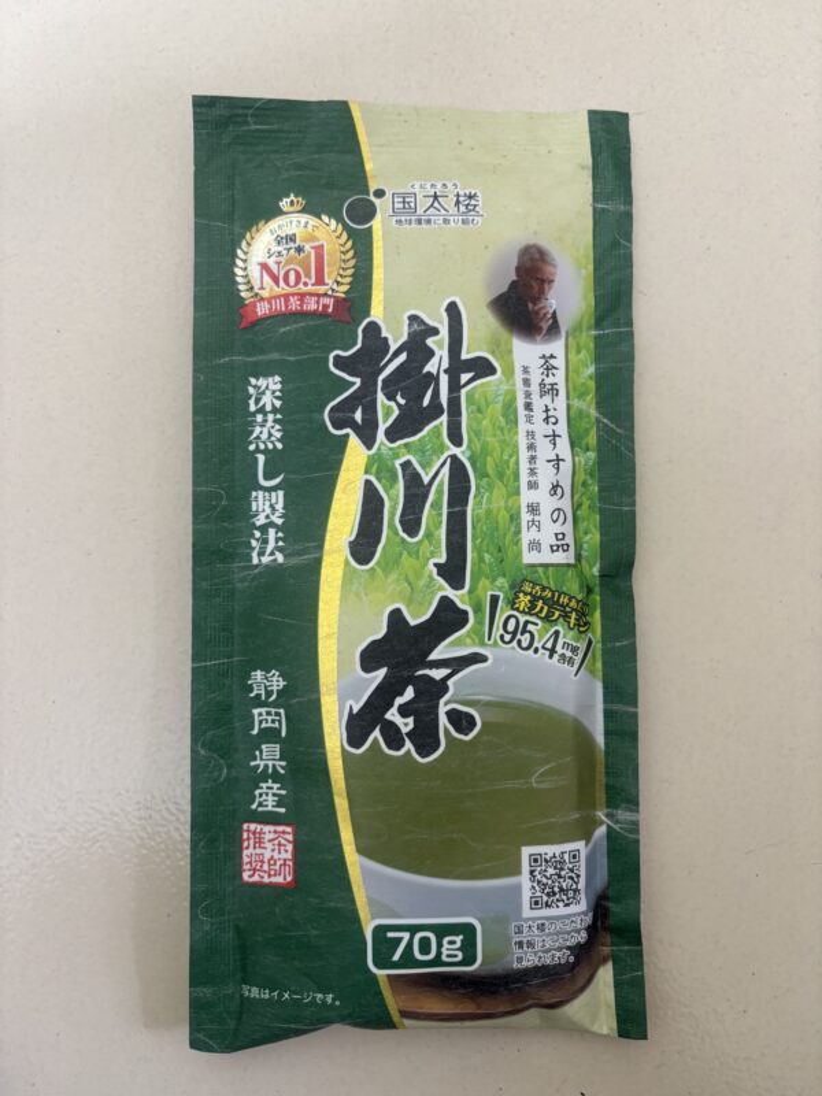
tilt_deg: -85.9
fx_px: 823
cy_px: 548
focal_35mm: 26
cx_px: 411
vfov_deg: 67.3
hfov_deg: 53.1
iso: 250
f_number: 1.6
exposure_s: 1/50
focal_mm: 5.96
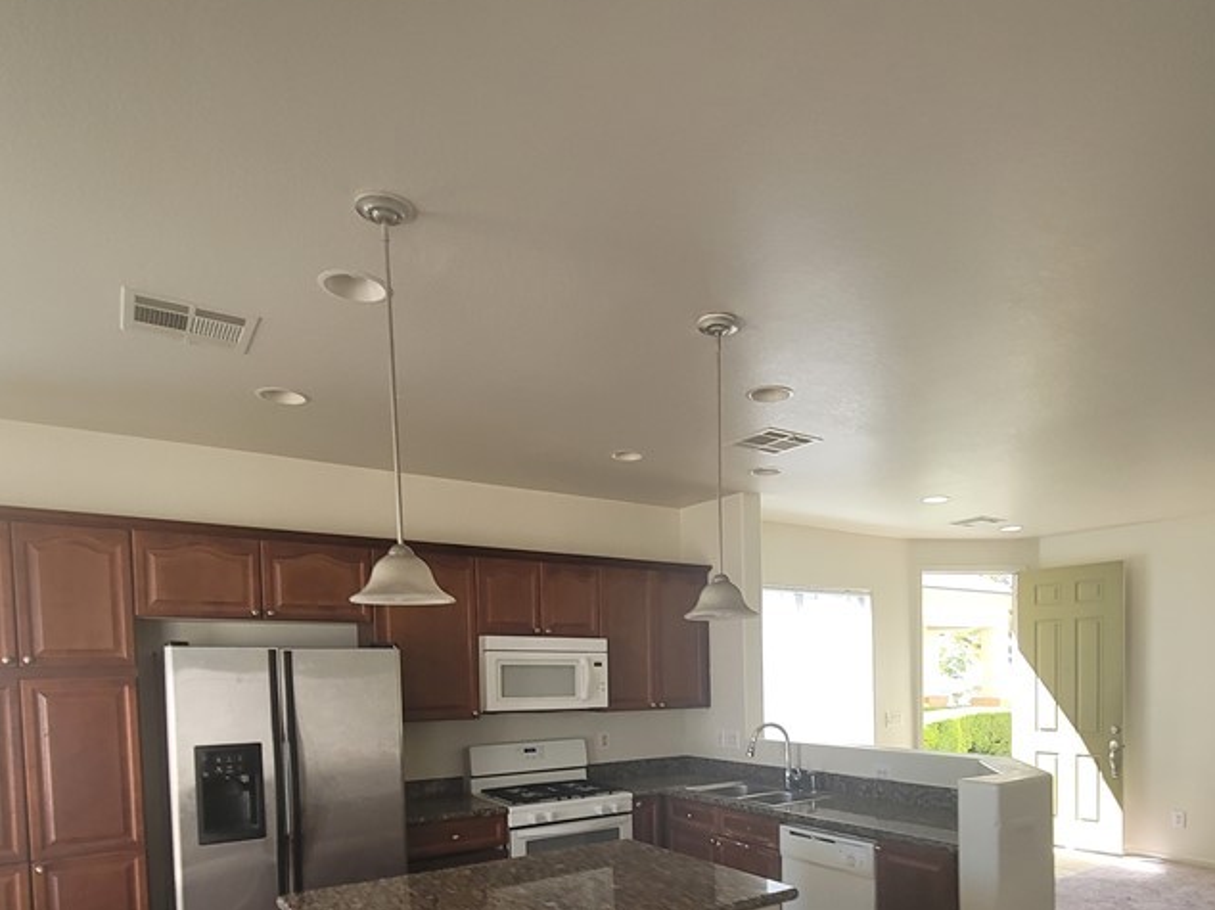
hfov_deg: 78.5
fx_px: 737
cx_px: 701
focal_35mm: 21
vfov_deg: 59.2
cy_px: 707
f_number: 2.2
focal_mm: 2.2
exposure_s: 1/120
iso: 80
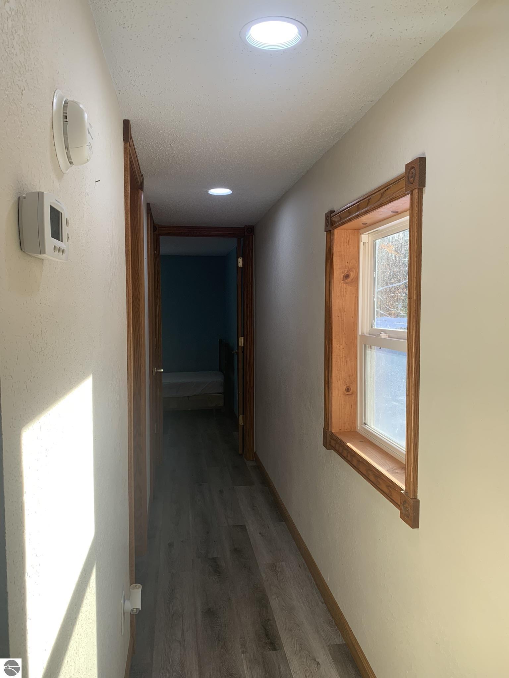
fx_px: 510
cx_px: 254
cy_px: 339
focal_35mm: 26
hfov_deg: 53.1
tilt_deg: -1.5
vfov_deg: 67.3
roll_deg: -0.3
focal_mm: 4.25
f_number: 1.8
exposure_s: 1/120
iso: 25
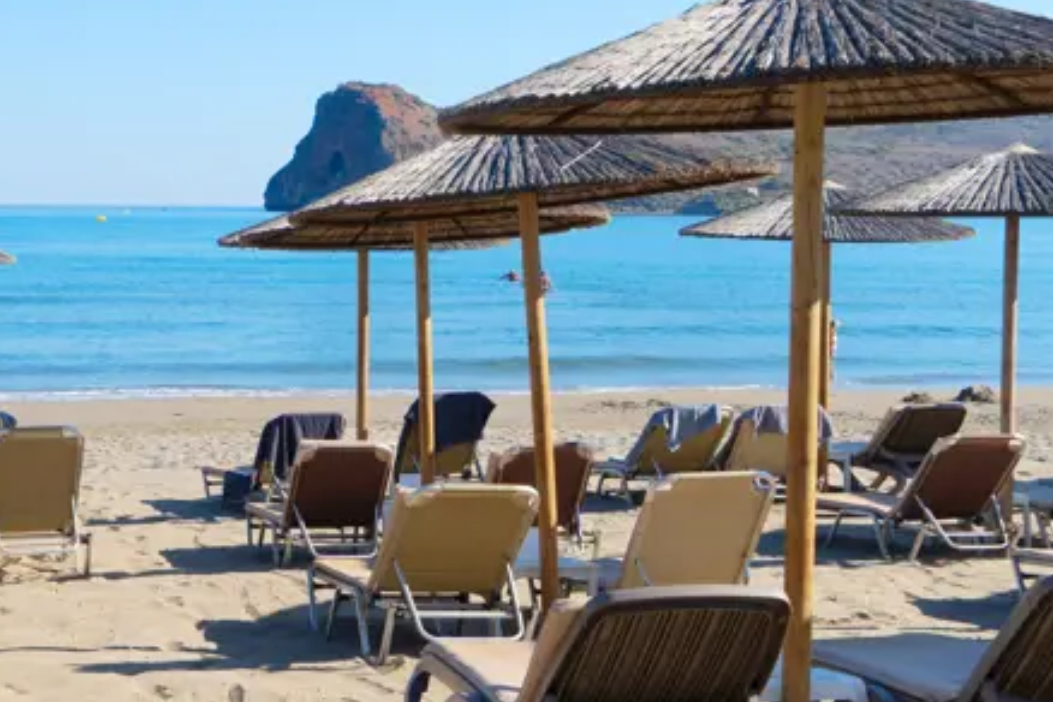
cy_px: 476
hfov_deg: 28.4
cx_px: 79
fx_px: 1989
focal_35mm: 68
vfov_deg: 19.9
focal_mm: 24
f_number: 7.1
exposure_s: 1/640
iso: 200
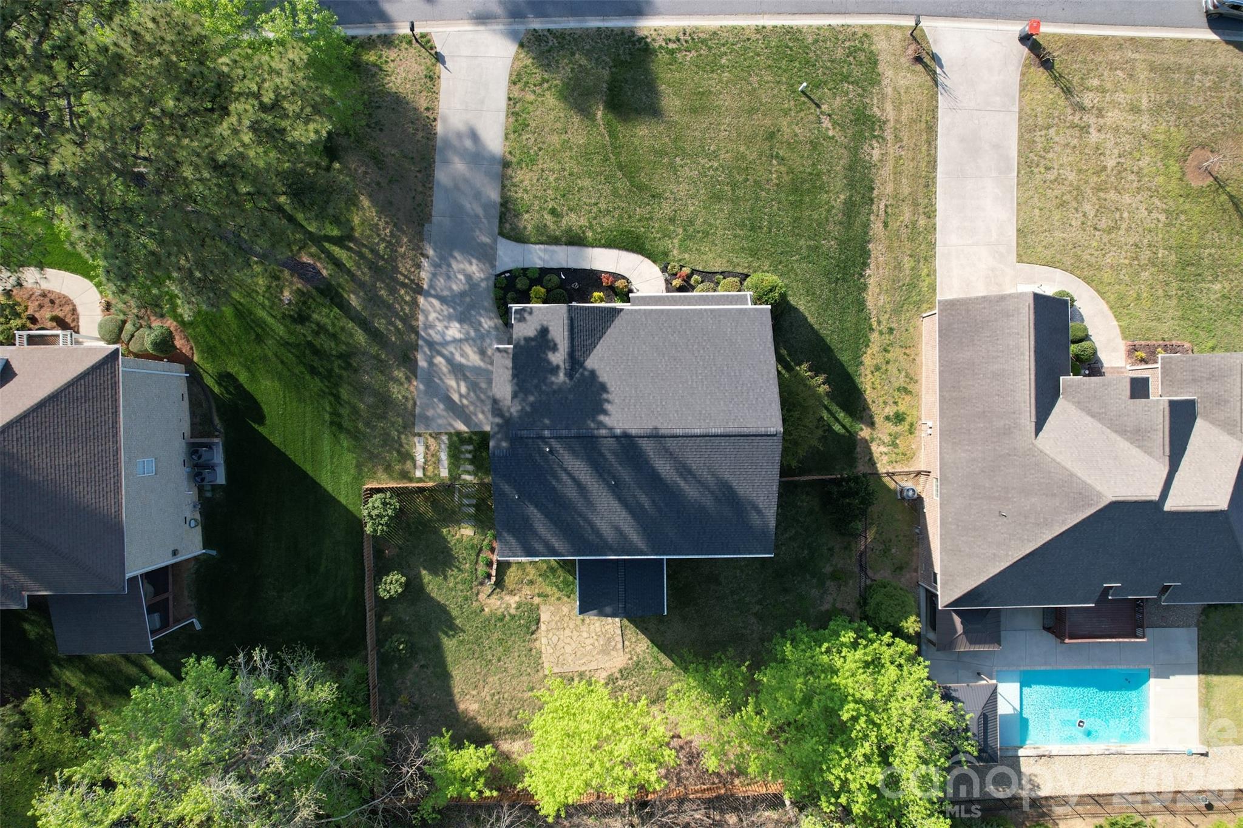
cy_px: 414
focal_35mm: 22
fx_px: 759
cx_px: 622
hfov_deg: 78.6
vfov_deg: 57.2
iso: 100
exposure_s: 1/640
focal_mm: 8.38
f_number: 2.8
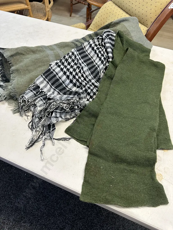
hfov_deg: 56.8
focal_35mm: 24
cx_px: 86
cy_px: 115
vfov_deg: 71.6
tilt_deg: -55.9
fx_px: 160
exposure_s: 1/100
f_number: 1.78
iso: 250
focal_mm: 6.86
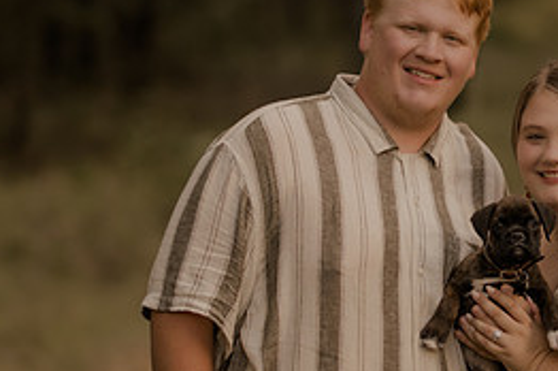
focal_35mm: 281
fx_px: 4350
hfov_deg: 7.3
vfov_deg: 4.9
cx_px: 439
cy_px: 213
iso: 125
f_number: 1.4
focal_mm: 85
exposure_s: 1/320
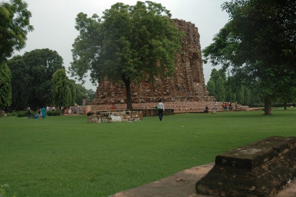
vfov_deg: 33.0
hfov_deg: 47.9
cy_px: 98
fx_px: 333
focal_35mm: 40
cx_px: 148
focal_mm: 27
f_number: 5.6
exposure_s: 1/320
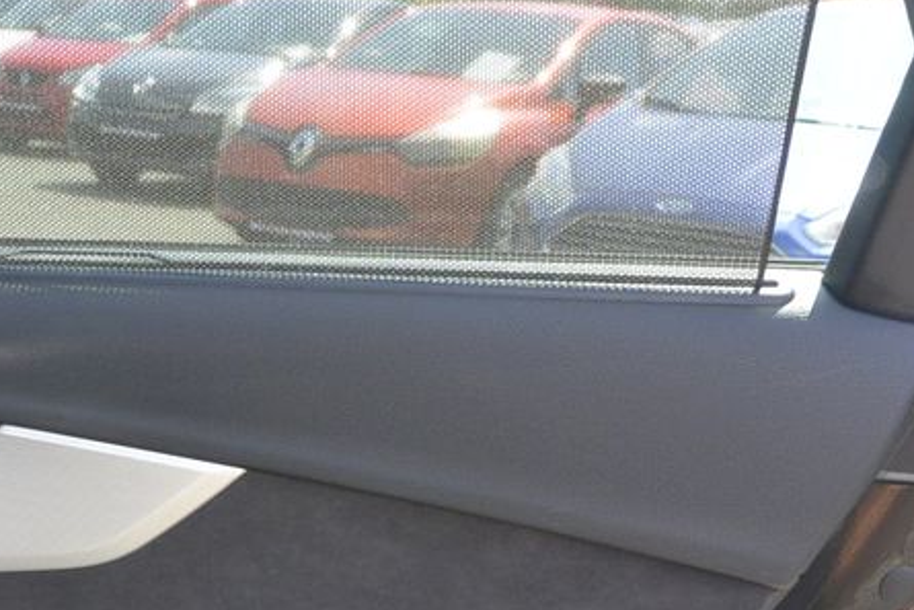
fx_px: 1752
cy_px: 660
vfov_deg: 19.0
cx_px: 131
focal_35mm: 69
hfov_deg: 28.4
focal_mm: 11.4
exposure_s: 1/250
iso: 180
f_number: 3.5
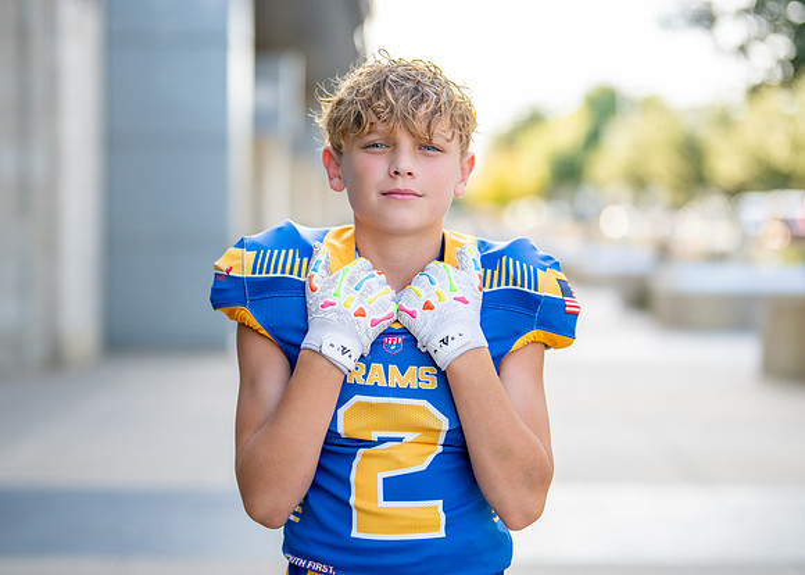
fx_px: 1529
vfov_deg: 21.3
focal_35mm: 67
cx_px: 411
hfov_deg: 29.5
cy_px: 271
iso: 200
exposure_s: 1/2500
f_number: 1.2
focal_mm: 50
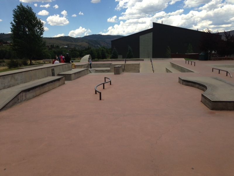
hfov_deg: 55.4
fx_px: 223
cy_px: 88
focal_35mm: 33
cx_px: 117
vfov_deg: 42.9
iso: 50
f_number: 2.4
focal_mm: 4.12
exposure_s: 1/1427
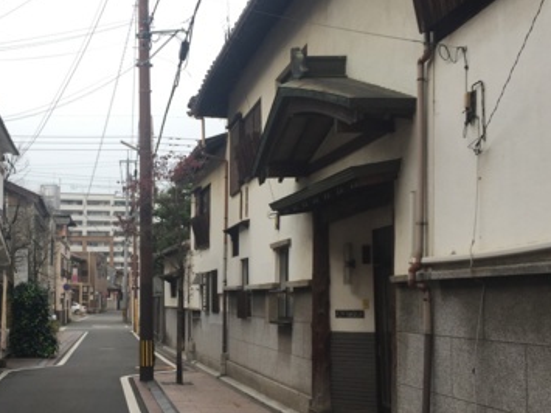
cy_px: 219
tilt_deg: +5.3
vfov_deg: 29.7
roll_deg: +0.5
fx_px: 780
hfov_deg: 38.4
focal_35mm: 49
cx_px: 175
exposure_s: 1/403
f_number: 2.2
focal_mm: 4.15
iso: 32
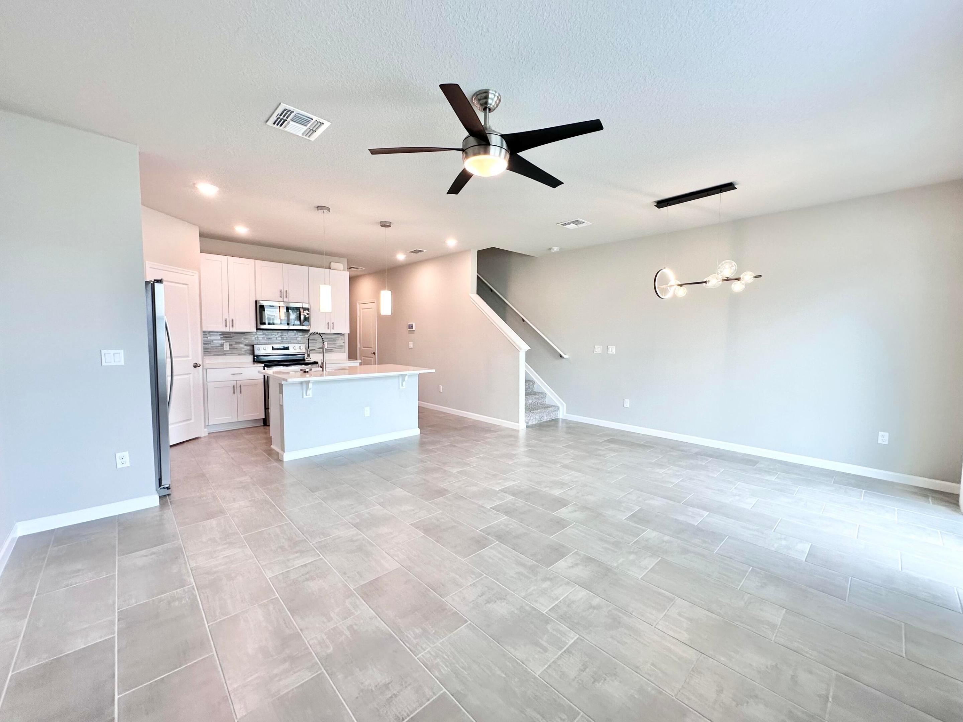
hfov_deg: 102.1
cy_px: 361
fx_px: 389
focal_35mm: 14
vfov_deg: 85.7
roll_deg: -1.0
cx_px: 482
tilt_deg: -3.9
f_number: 2.2
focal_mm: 2.22
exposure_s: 1/120
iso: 100
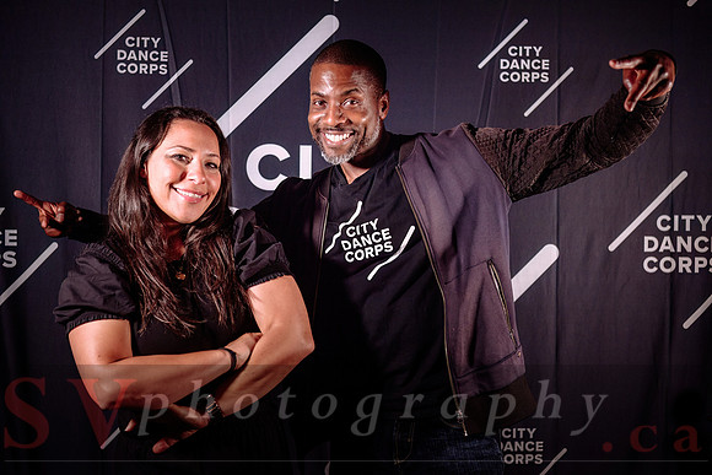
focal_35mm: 50
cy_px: 215
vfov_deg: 26.9
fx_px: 994
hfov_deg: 39.4
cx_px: 356
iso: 1000
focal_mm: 46
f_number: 3.2
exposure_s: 1/80
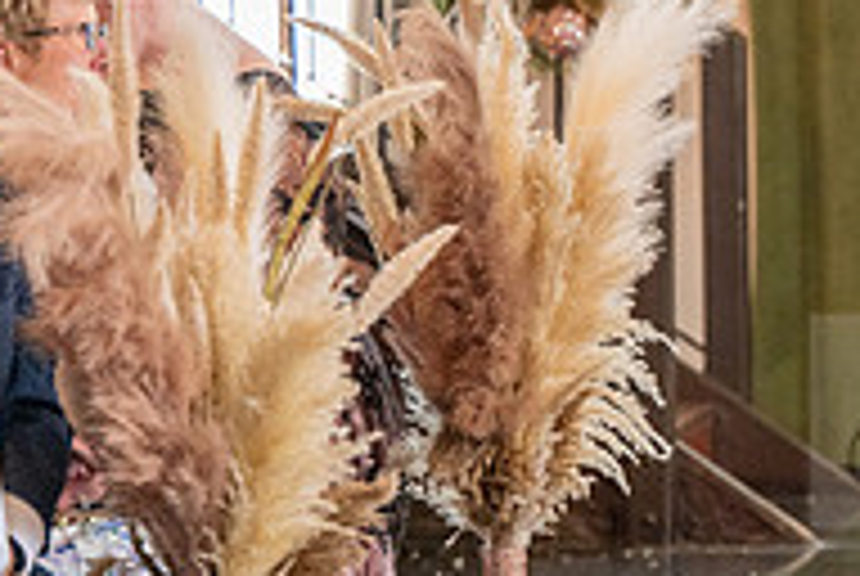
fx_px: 6747
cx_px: 1202
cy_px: 421
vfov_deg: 4.9
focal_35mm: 282
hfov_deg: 7.2
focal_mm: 93
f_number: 2.8
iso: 1600
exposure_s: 1/200
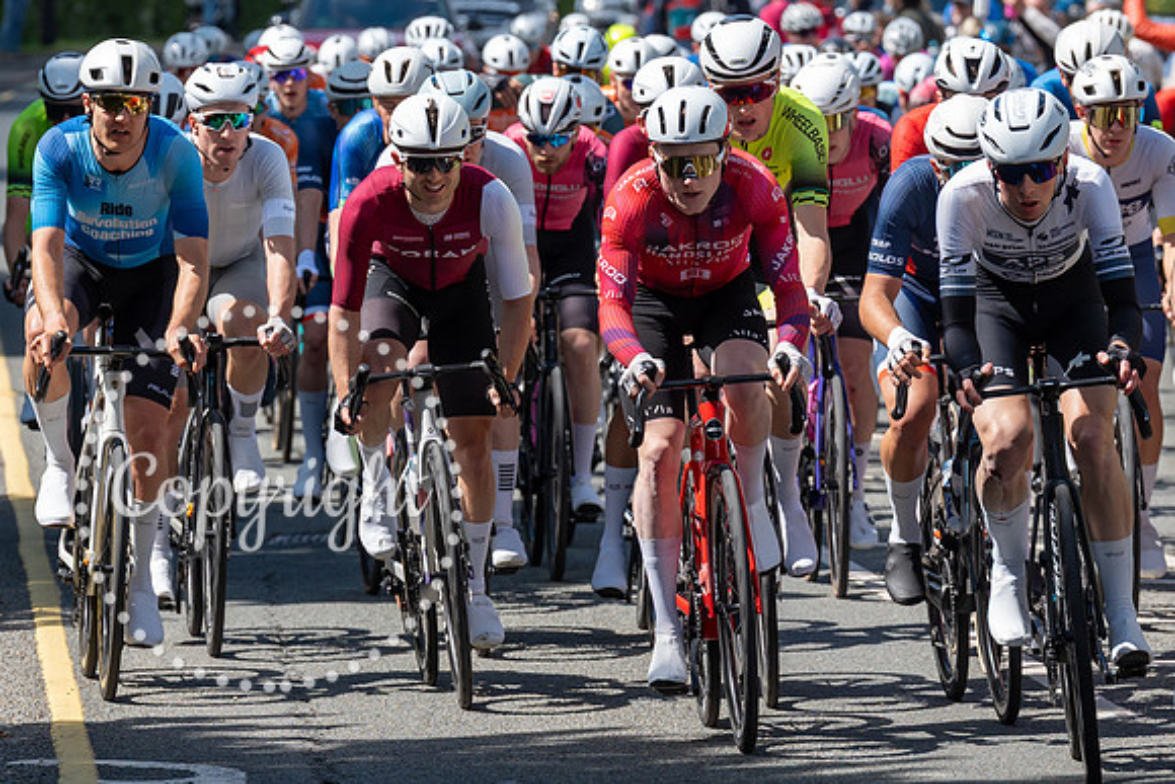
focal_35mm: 315
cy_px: 292
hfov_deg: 6.5
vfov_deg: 4.4
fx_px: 10282
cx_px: 541
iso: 320
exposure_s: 1/1000
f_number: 5.6
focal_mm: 176
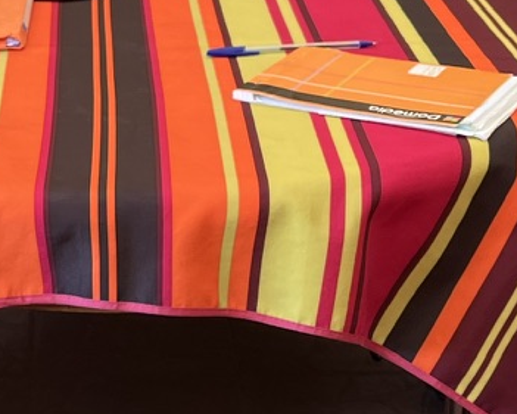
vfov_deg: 19.9
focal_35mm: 74
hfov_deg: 25.5
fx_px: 1133
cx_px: 144
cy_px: -21
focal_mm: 5.1
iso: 64
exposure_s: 1/122
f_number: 1.6
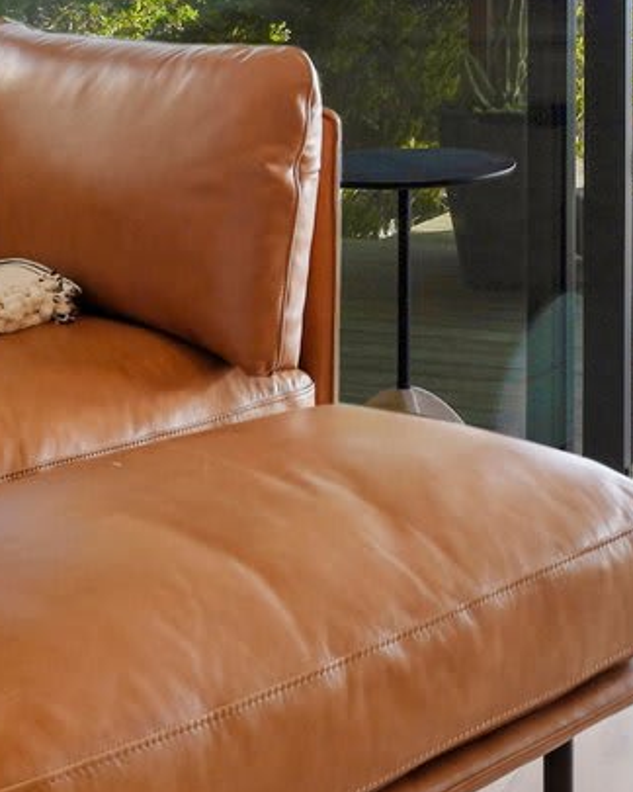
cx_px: 692
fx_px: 1780
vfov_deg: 23.6
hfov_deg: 19.3
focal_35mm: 76
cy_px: -58
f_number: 9
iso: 1250
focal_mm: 16
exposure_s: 1/30
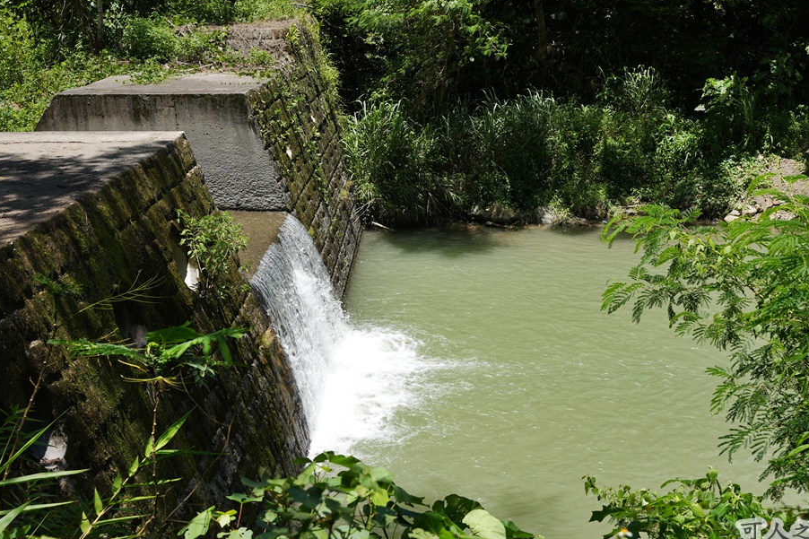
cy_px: 286
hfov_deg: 46.0
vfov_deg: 31.6
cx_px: 454
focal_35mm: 42
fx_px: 951
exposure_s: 1/250
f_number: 7.1
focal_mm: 37.3
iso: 100
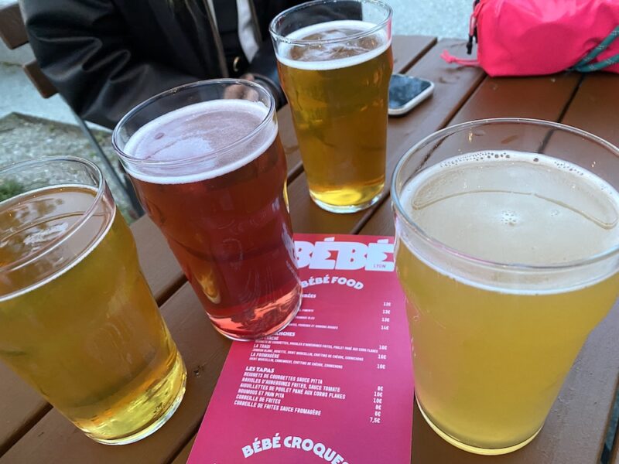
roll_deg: +10.0
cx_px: 310
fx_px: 465
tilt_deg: -40.0
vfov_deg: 53.1
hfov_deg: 67.3
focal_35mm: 26
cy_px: 232
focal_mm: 4.25
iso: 500
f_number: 1.8
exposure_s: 1/50
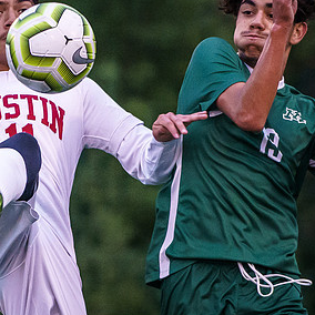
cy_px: 162
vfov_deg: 2.8
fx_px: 6445
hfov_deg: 2.8
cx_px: 24
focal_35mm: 626
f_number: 4
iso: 5000
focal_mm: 185
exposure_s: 1/1250
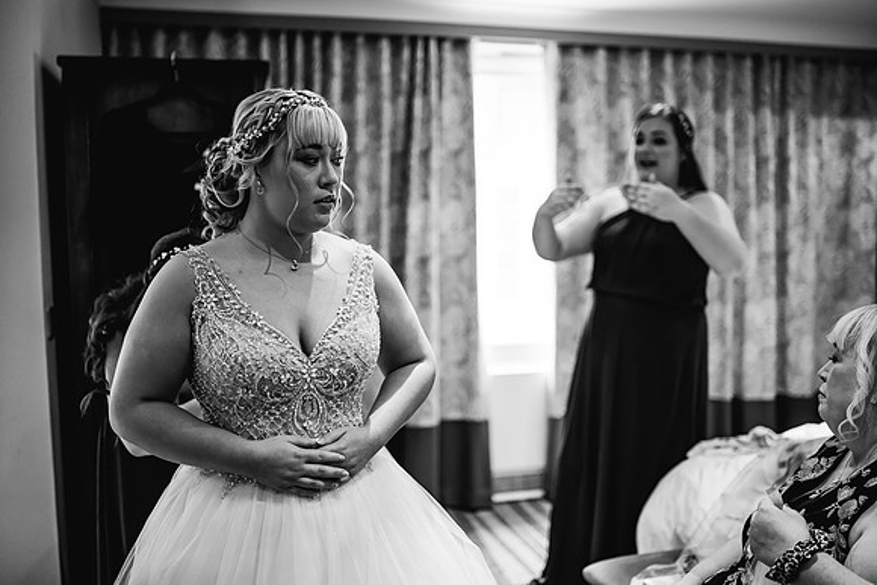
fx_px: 853
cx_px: 438
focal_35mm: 35
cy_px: 292
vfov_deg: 37.9
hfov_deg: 54.4
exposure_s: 1/250
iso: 640
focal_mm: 35
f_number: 1.4
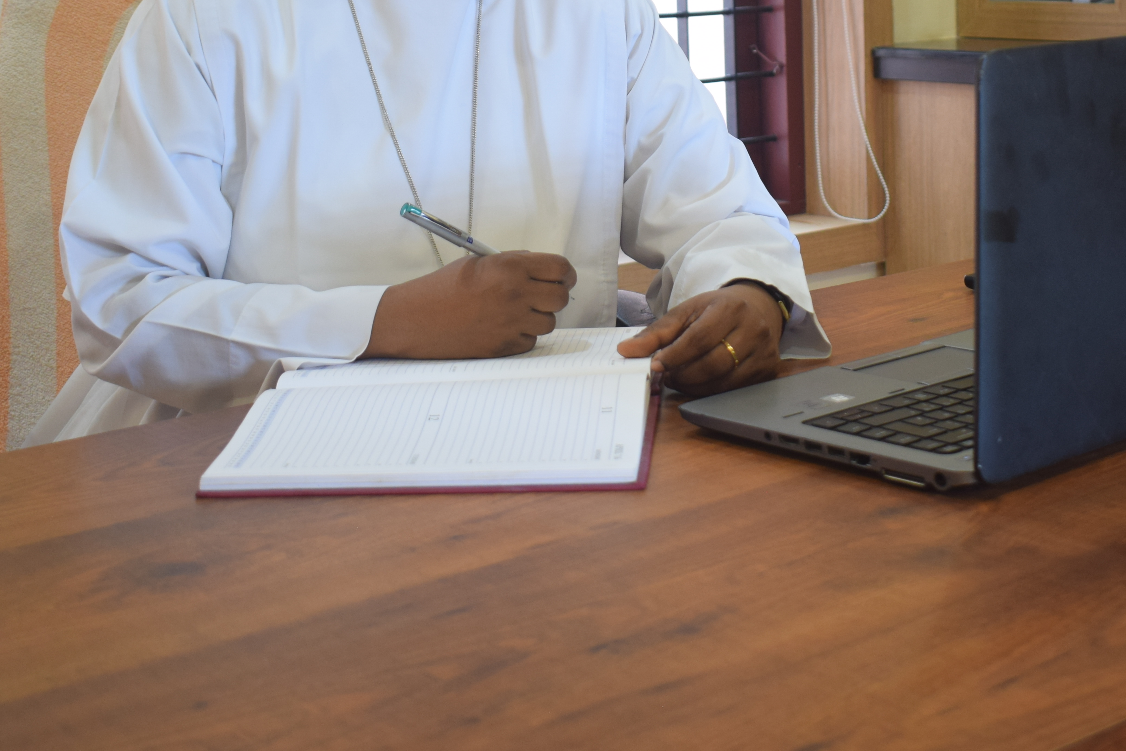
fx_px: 1968
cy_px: 81
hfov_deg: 31.8
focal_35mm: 63
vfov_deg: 21.2
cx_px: 684
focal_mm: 23
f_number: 4
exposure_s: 1/40
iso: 400
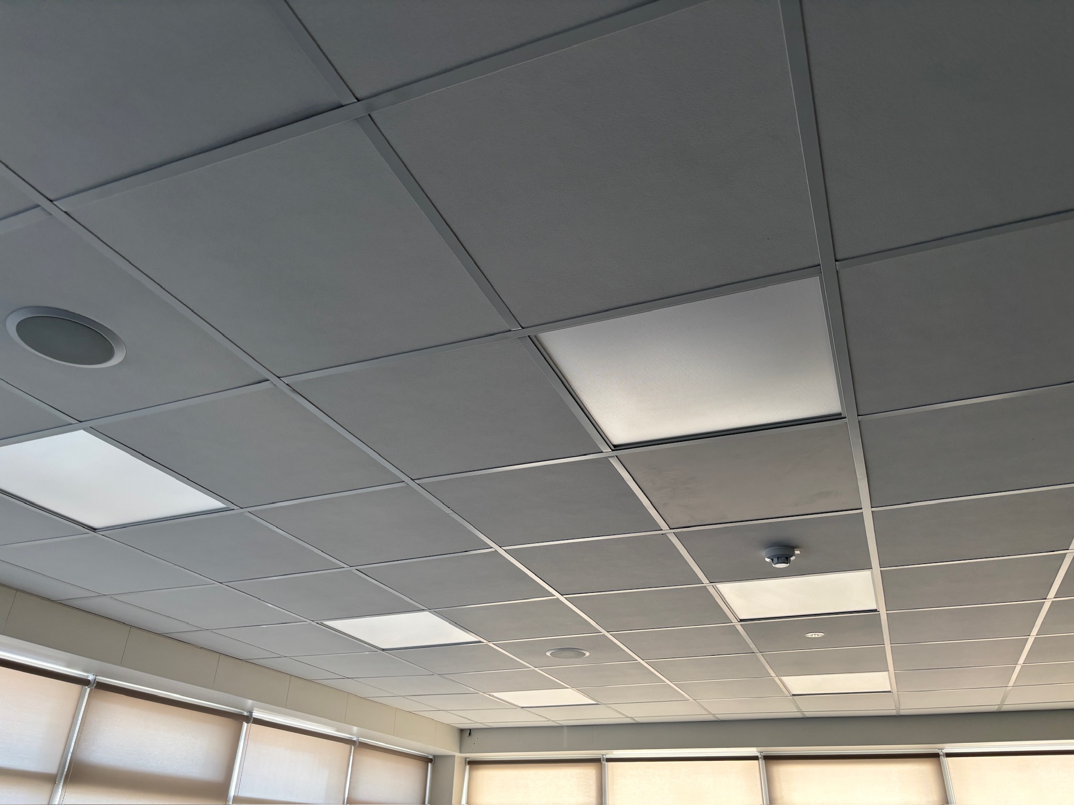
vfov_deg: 53.1
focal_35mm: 26
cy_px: 402
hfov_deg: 67.3
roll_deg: -2.7
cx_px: 537
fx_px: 807
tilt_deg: +28.9
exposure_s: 1/121
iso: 125
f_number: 1.6
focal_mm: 5.96
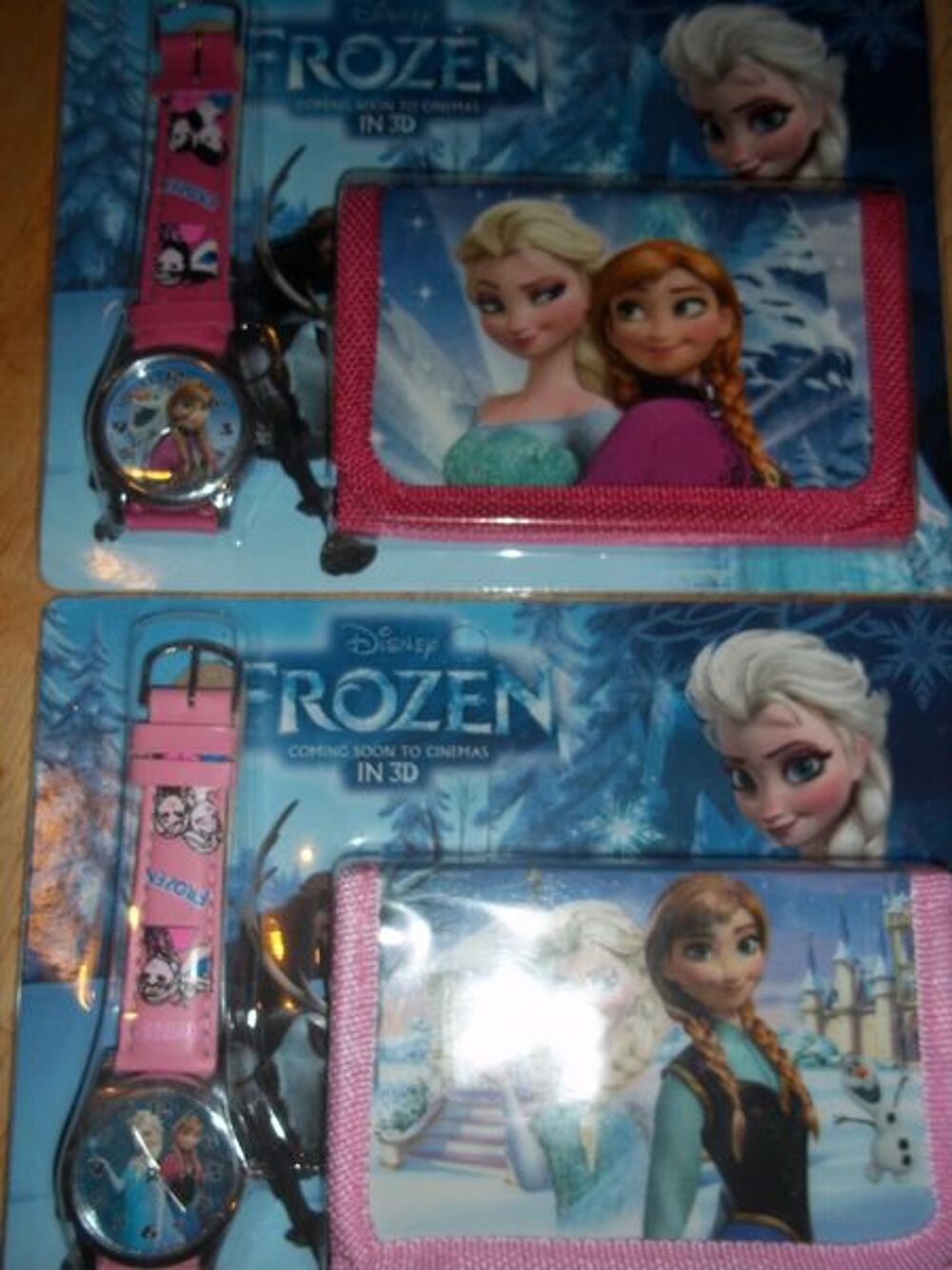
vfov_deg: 51.4
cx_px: 476
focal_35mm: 36
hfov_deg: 39.7
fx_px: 1320
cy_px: 635
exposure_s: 1/30
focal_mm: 6.5
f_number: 3.1
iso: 80
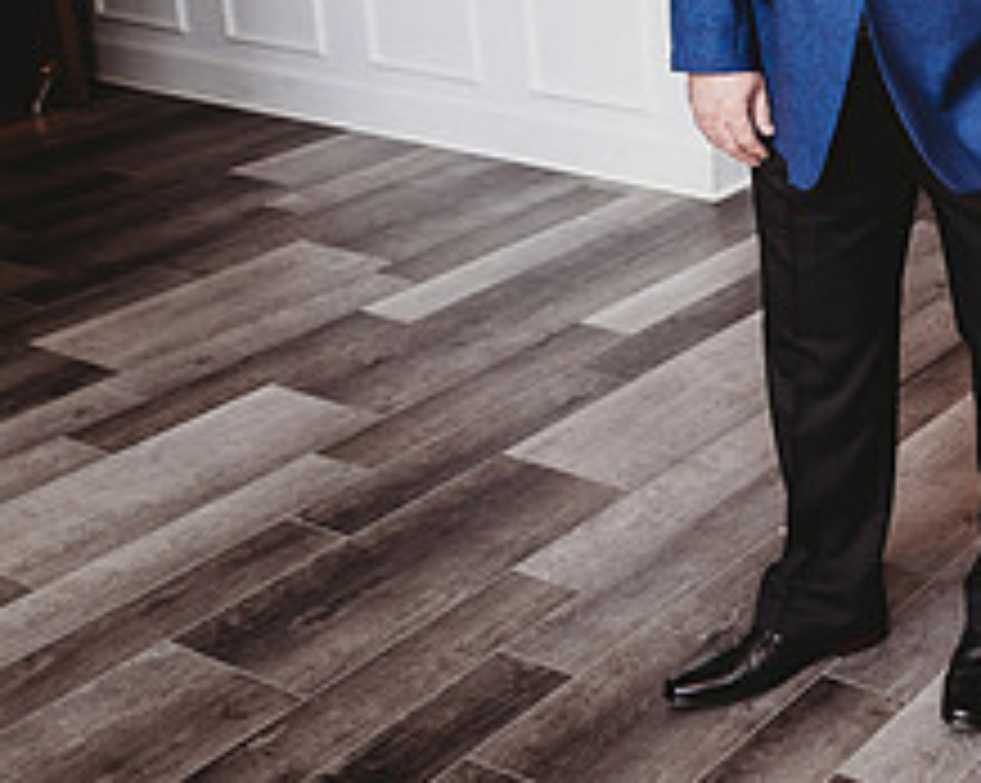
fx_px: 1740
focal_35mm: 60
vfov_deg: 24.1
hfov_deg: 27.1
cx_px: 1228
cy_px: -25
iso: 500
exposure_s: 1/200
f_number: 2.8
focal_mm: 24
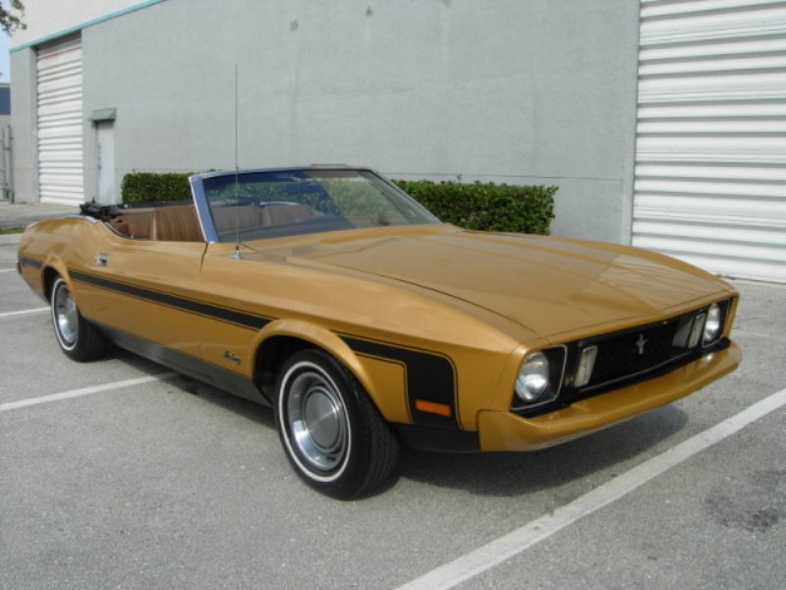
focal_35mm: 36
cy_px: 295
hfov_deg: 51.4
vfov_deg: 39.7
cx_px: 393
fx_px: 817
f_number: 5.4
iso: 50
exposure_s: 1/287
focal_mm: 7.5
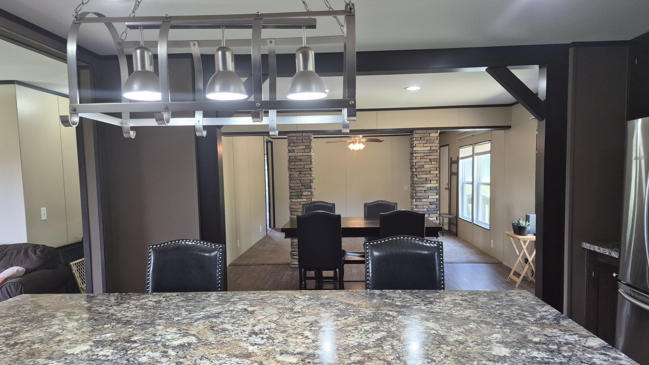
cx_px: 320
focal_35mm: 26
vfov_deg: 44.2
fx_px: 447
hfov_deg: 71.9
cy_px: 212
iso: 200
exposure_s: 1/120
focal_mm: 5.4
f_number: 1.8
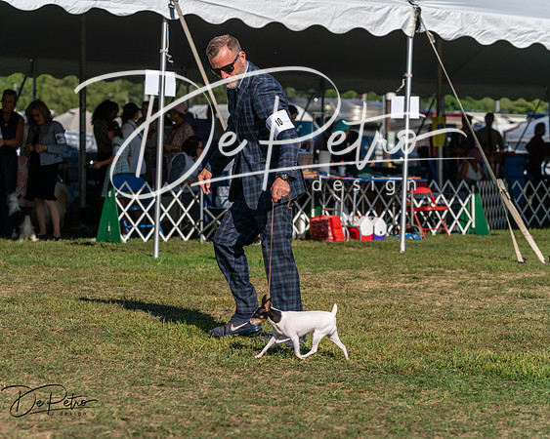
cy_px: 220
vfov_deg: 14.2
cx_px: 275
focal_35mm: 108
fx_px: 1759
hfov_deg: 17.8
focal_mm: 96
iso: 100
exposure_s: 1/1250
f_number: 4.5
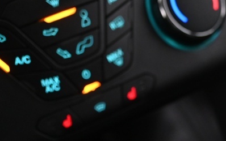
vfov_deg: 7.9
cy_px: 302
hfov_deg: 12.7
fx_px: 973
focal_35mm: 158
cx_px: 311
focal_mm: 38
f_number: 4
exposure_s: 1/15
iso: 2000
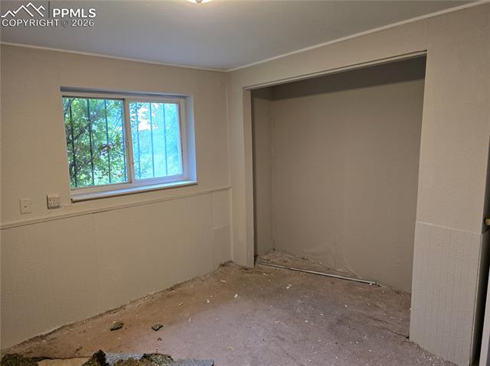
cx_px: 245
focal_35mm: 23
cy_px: 183
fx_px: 325
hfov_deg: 74.0
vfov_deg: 58.8
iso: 320
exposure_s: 1/120
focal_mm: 6.3
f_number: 1.7
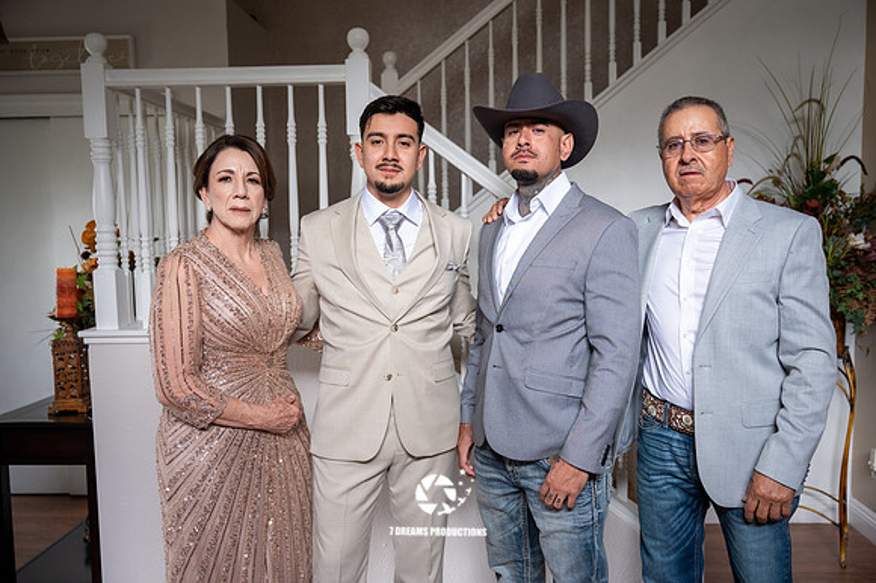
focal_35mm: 32
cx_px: 438
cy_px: 292
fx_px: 790
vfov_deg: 40.5
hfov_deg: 58.0
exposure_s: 1/100
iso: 1000
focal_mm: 32.5
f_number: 3.2
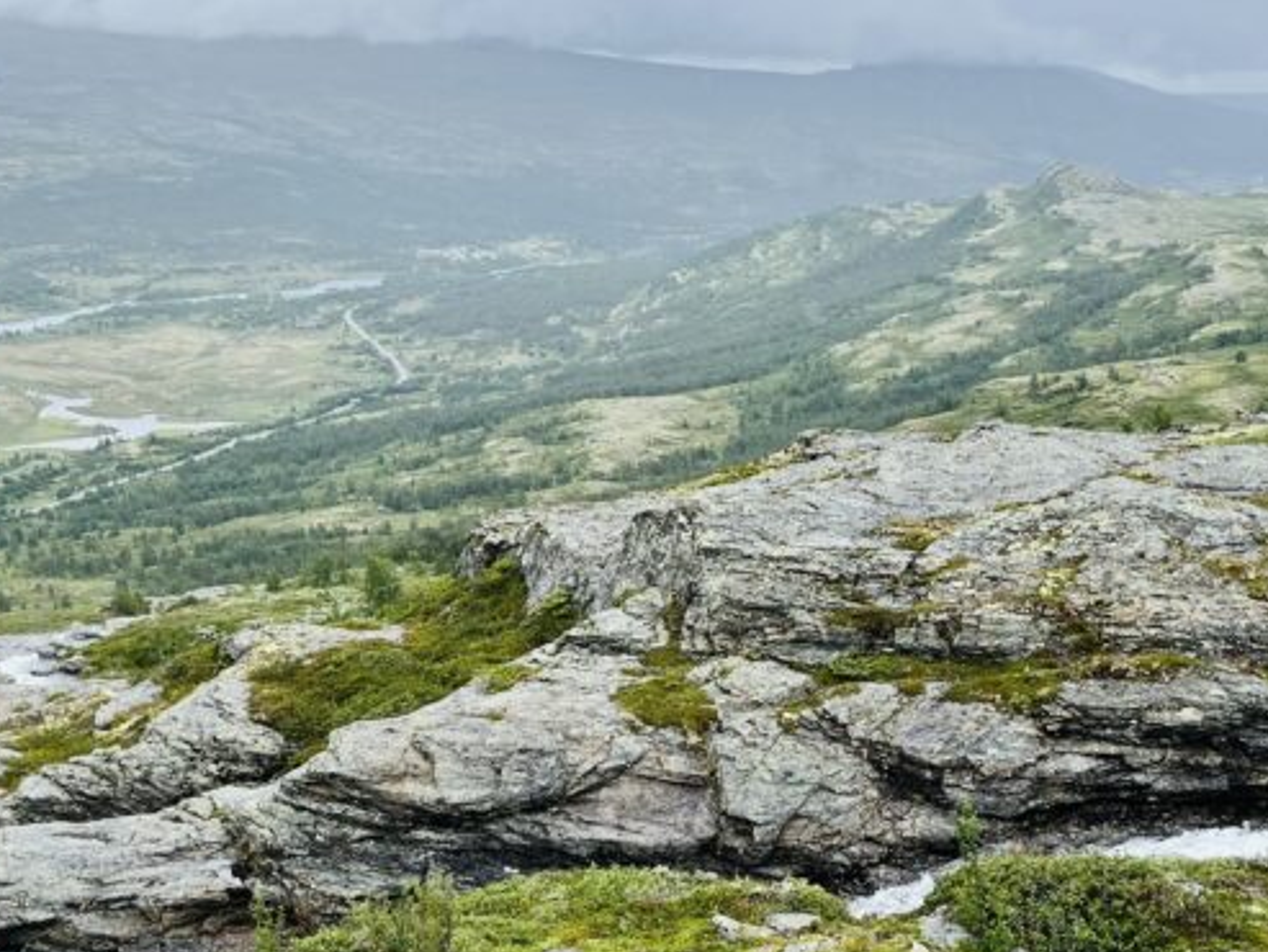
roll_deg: -0.3
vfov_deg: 27.0
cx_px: 707
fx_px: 1979
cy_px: 527
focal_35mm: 54
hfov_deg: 35.5
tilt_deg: -13.3
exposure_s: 1/928
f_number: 1.6
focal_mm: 5.1
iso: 50
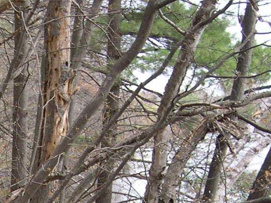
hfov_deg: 15.0
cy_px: 293
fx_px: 955
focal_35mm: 122
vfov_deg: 11.7
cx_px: -129
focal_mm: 8
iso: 100
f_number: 2.8
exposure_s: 1/121
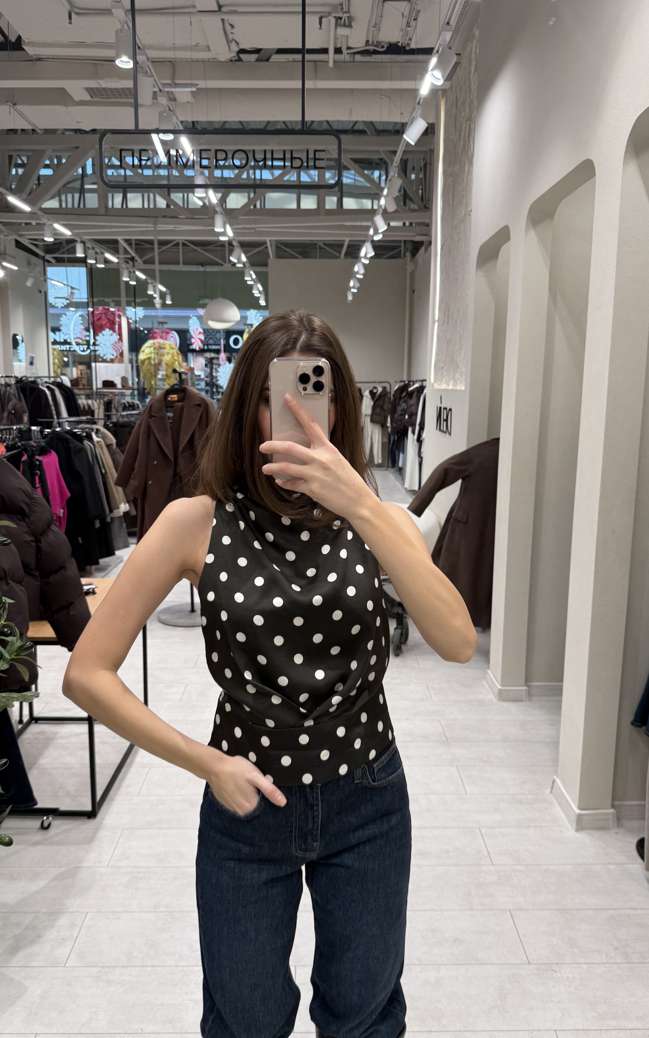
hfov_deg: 46.0
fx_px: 764
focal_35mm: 27
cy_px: 520
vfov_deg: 68.4
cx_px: 326
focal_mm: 6.76
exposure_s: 1/100
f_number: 1.78
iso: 64
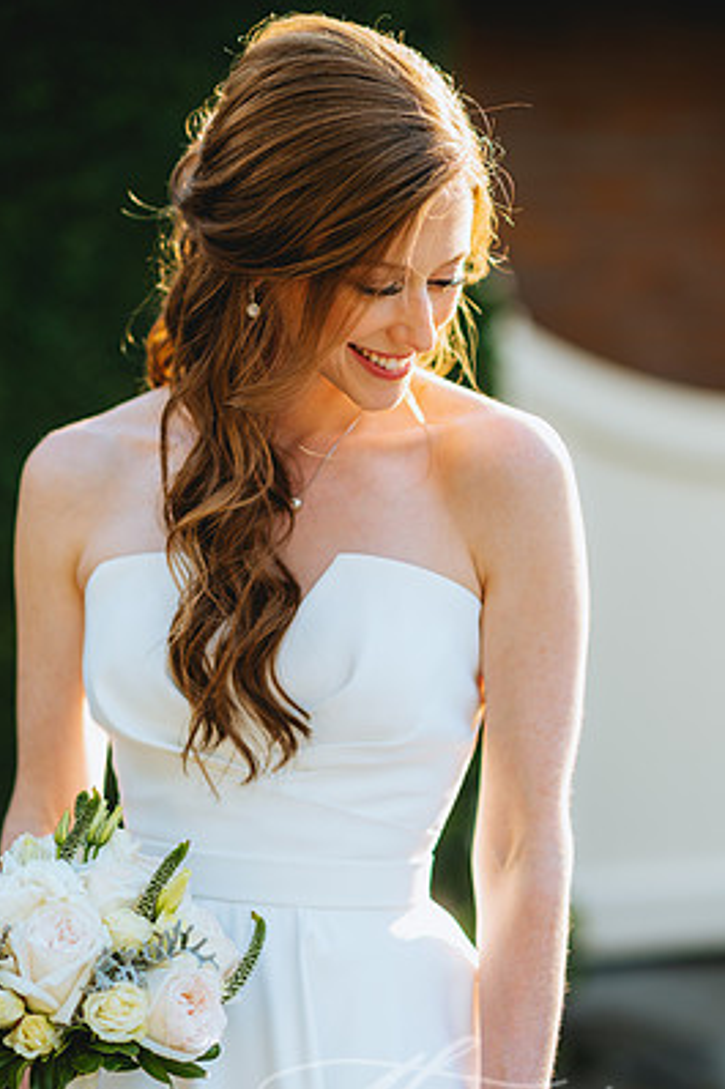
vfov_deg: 21.2
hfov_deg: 14.2
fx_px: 2902
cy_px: 613
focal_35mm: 96
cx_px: 398
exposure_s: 1/800
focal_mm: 85
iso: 100
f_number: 2
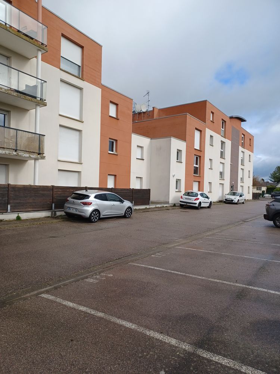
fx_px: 270
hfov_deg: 54.9
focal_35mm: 25
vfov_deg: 69.4
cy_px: 187
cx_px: 140
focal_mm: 4.6
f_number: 1.8
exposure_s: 1/296
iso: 32
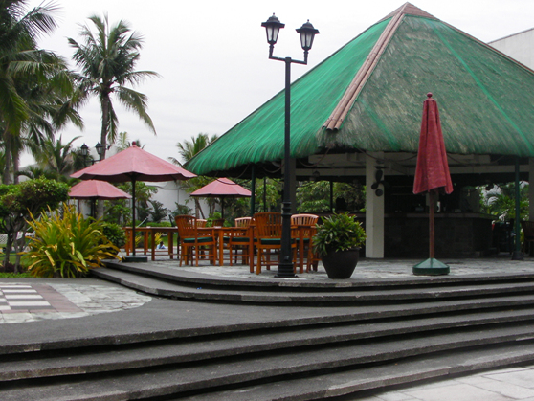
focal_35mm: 49
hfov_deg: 38.7
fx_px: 756
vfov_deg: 29.7
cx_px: 319
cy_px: 223
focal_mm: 6.3
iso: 100
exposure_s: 1/257
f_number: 4
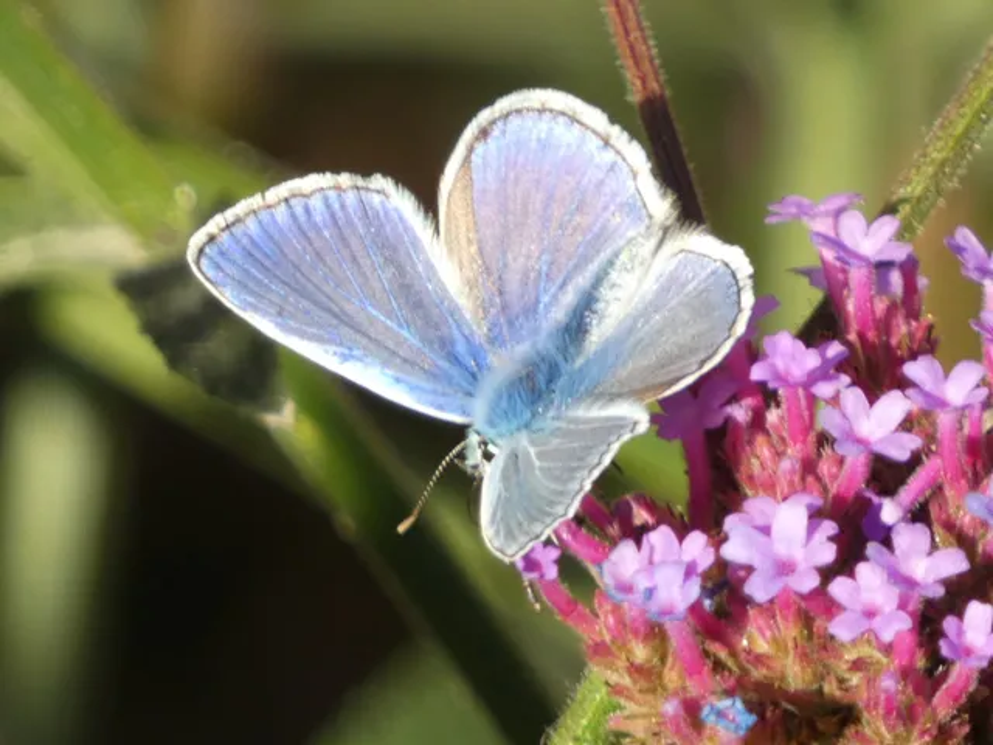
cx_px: 496
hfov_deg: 2.6
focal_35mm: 757
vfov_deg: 2.0
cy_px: 372
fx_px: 21715
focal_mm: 135.6
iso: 125
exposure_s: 1/100
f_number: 5.6
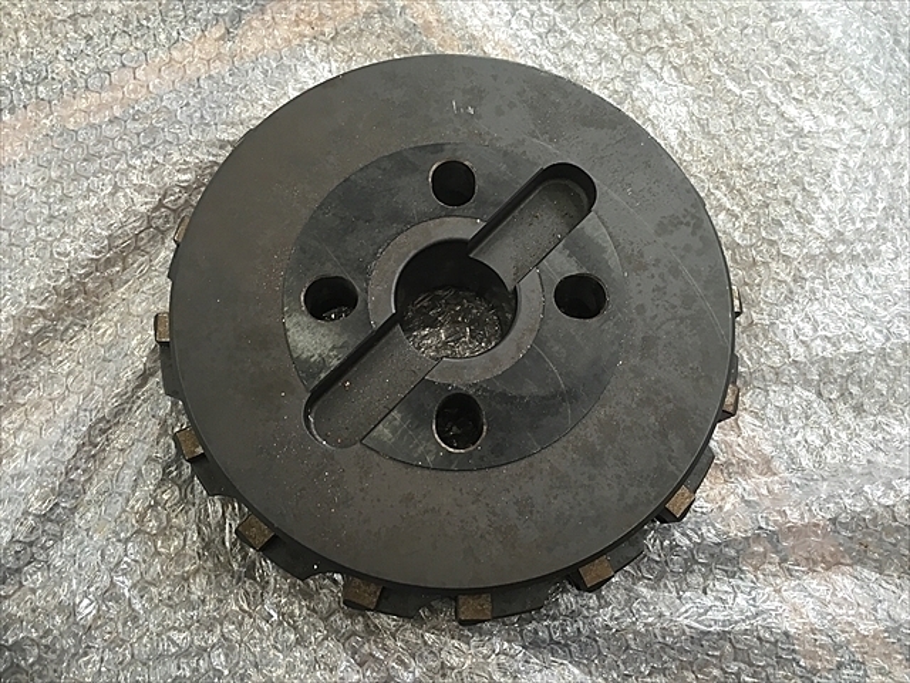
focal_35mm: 29
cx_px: 455
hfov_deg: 61.7
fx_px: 762
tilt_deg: -75.3
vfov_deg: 48.2
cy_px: 342
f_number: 2.2
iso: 50
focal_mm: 4.15
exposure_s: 1/30
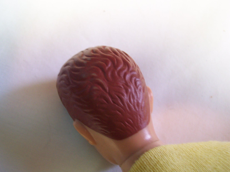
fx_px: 246
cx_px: 115
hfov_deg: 50.1
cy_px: 86
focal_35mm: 37
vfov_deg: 38.7
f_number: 2.8
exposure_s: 1/20
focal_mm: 5.6
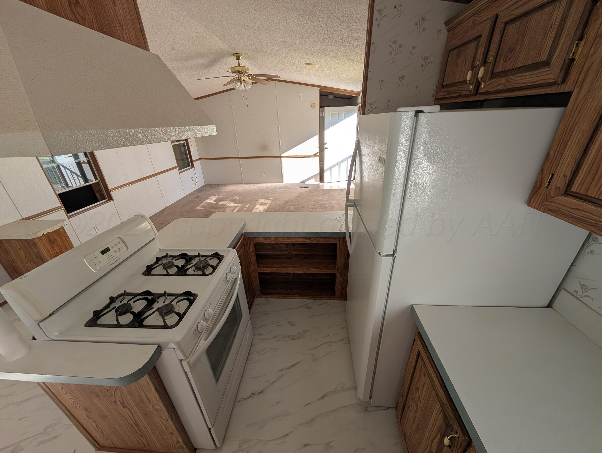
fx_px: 209
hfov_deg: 110.5
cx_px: 301
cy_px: 226
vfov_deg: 94.6
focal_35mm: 12
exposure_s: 1/340
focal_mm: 2.02
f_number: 1.7
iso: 60
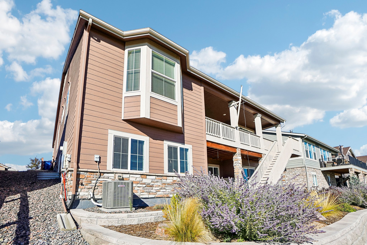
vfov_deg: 77.3
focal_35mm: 15
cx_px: 184
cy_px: 122
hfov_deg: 100.4
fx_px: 153
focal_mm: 10
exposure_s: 1/400
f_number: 8
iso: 100
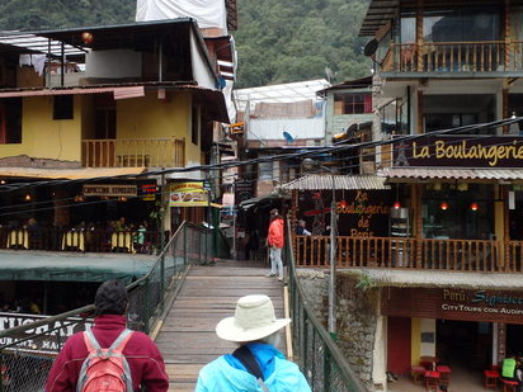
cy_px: 181
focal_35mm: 34
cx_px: 272
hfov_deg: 53.9
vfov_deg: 41.8
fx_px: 514
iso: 125
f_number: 3.9
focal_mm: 5
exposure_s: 1/200
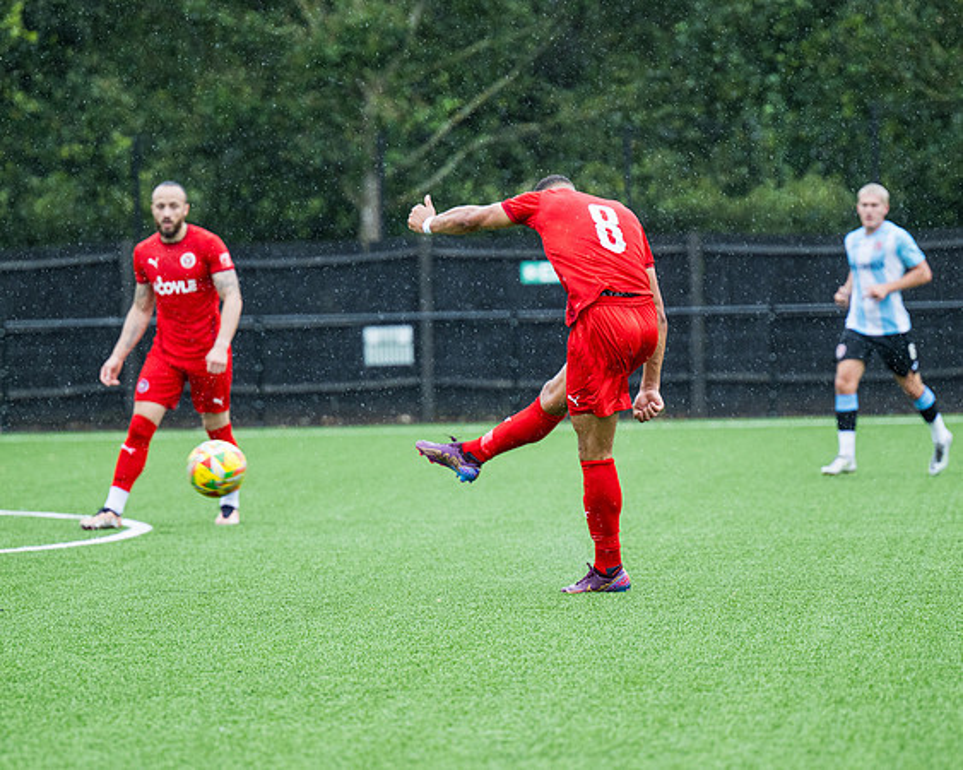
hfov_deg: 8.0
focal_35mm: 242
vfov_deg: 6.4
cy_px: 434
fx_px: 6901
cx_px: 513
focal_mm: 175
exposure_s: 1/1000
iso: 800
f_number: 4
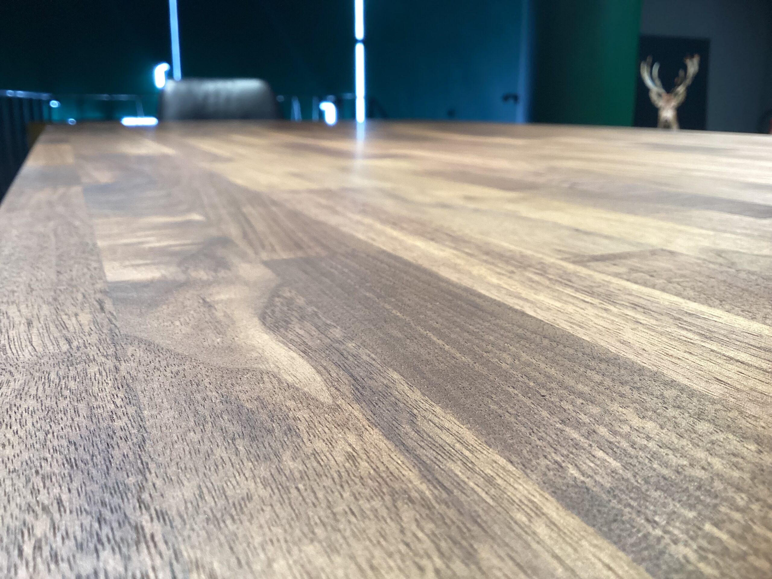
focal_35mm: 31
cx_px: 386
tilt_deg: -14.3
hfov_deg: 58.4
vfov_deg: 45.4
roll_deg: +0.5
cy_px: 290
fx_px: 691
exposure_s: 1/60
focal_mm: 3.3
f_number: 2.4
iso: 125
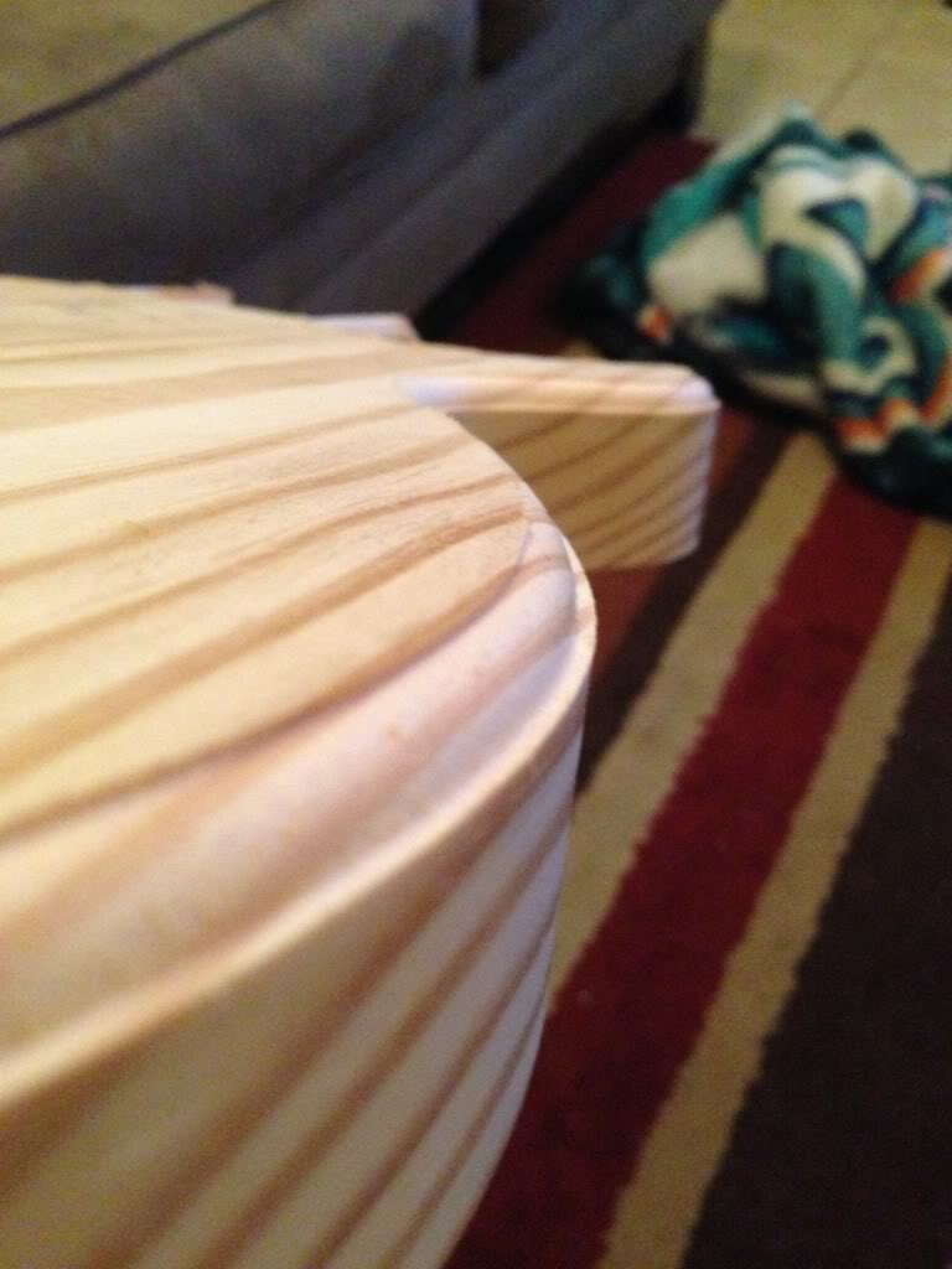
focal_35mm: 33
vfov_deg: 55.4
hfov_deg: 42.9
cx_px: 476
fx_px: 1210
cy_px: 634
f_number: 2.4
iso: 800
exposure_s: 1/15
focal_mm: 4.1
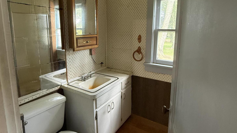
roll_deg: -0.8
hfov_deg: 83.8
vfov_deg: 53.1
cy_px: 52
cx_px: 122
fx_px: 132
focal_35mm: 21
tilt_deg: -7.9
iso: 500
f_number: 2.2
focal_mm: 2.22
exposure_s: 1/60
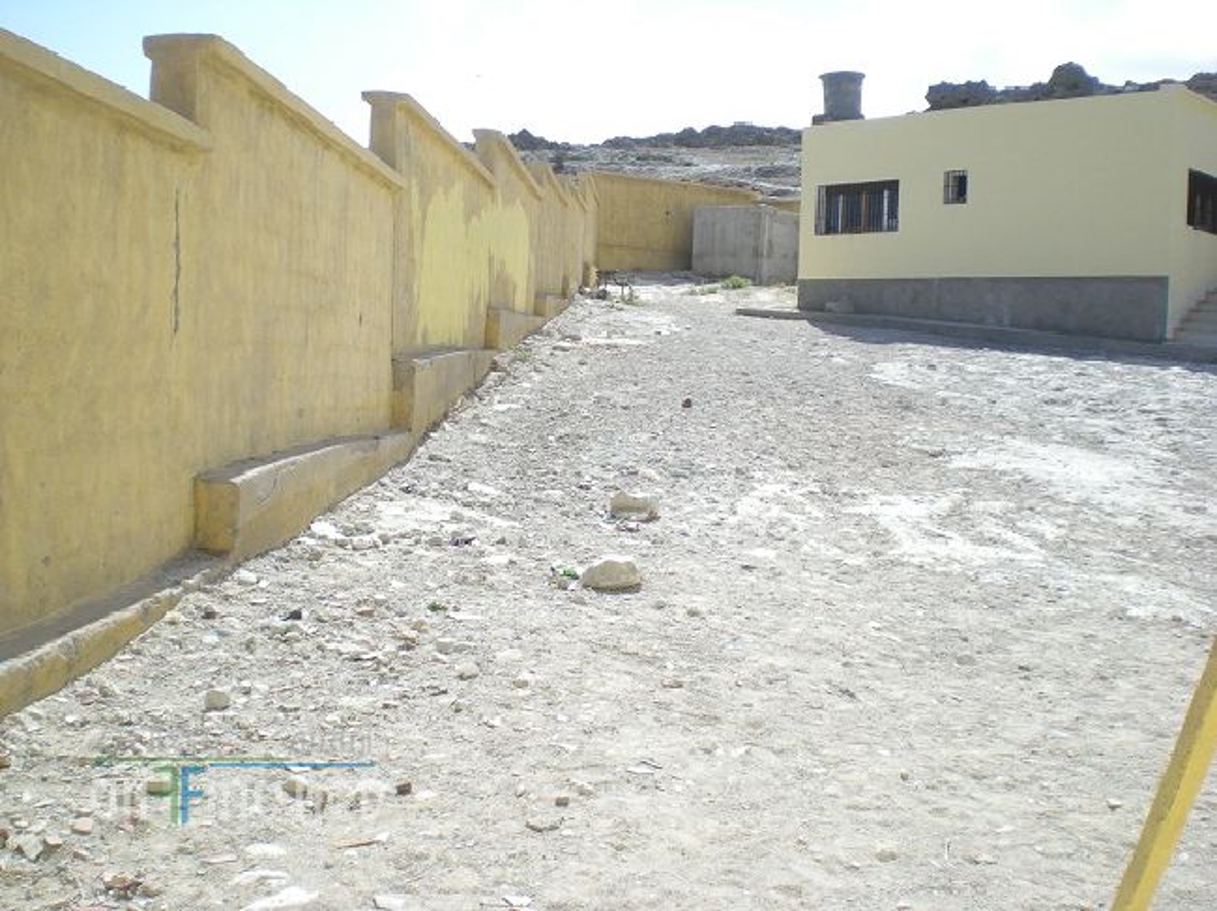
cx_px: 608
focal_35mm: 38
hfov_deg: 49.0
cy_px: 456
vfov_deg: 37.7
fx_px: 1335
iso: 50
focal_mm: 6.3
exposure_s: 1/326
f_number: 4.6
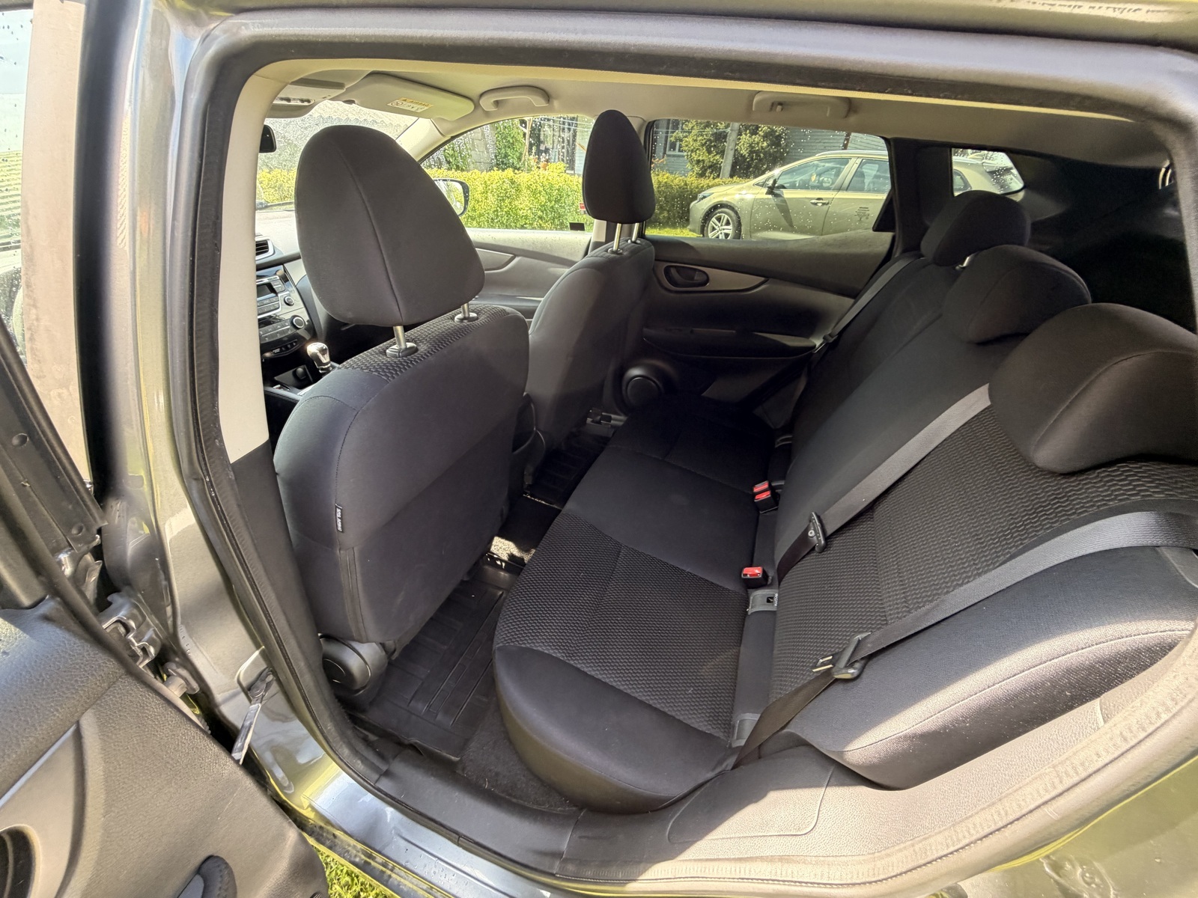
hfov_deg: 102.1
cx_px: 599
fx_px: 485
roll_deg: -4.9
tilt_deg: -28.5
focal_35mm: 14
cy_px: 449
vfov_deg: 85.7
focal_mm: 2.22
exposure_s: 1/121
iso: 200
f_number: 2.2
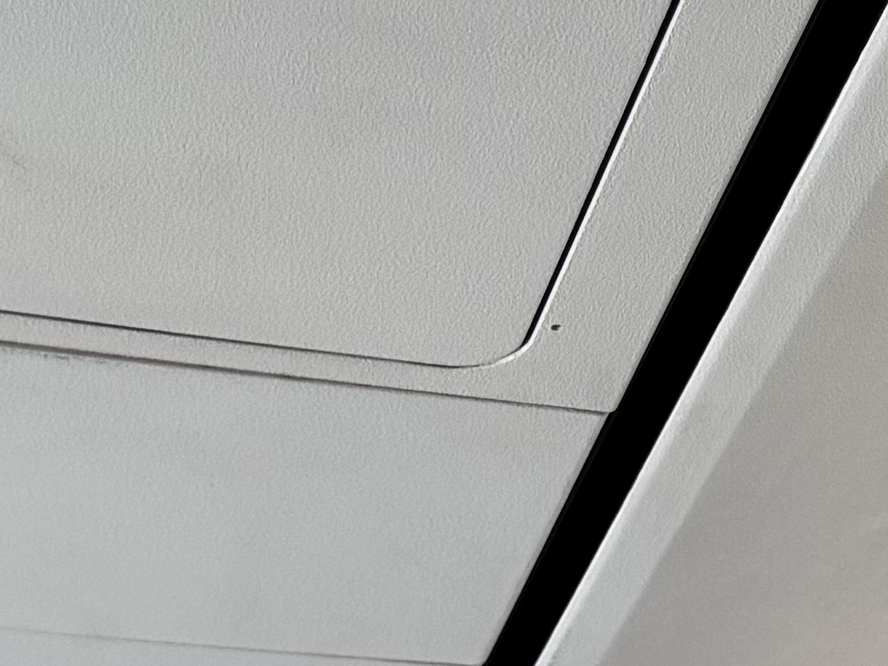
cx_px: 1201
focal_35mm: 121
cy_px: 347
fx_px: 3104
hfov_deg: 15.4
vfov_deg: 12.2
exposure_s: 1/60
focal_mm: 6.76
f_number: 1.78
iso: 200
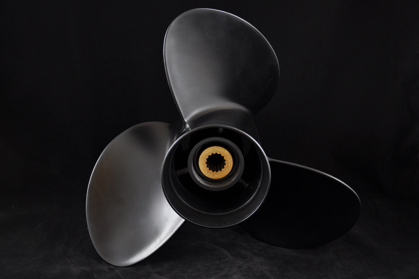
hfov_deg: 33.4
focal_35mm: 60
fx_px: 697
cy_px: 140
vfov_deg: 22.6
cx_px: 210
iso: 200
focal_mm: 40
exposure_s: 1/6
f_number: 4.5
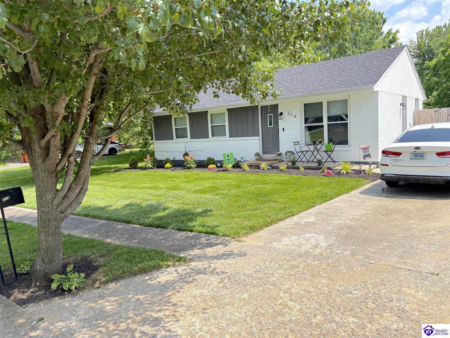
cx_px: 225
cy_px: 169
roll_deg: +4.3
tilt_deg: -4.8
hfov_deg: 67.3
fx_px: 338
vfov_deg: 53.1
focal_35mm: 26
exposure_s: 1/1953
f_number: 1.6
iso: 50
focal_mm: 5.96
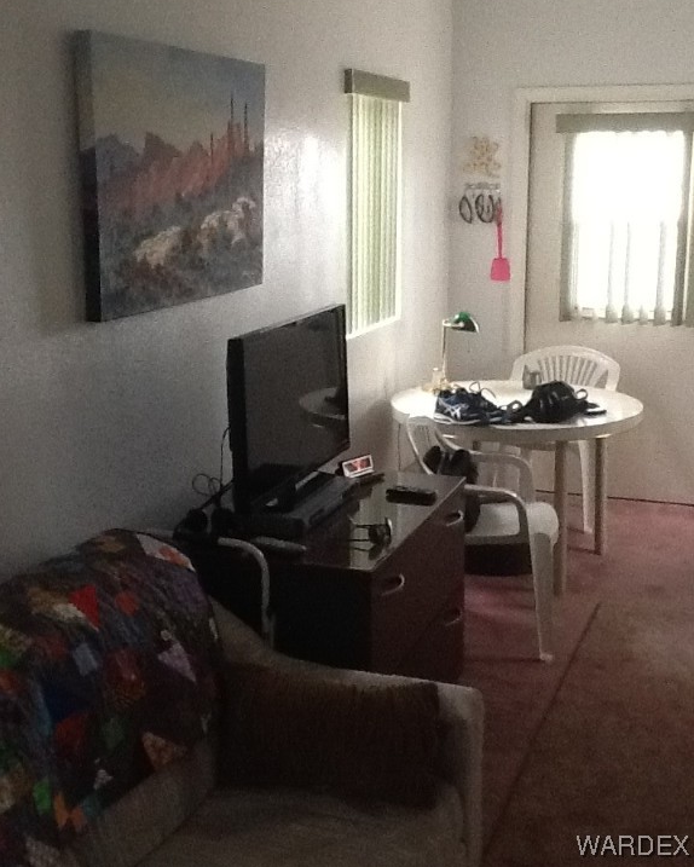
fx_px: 1181
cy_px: 409
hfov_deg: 32.8
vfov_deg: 40.3
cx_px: 347
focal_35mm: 46
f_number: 2.4
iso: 250
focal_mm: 2.03
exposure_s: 1/30
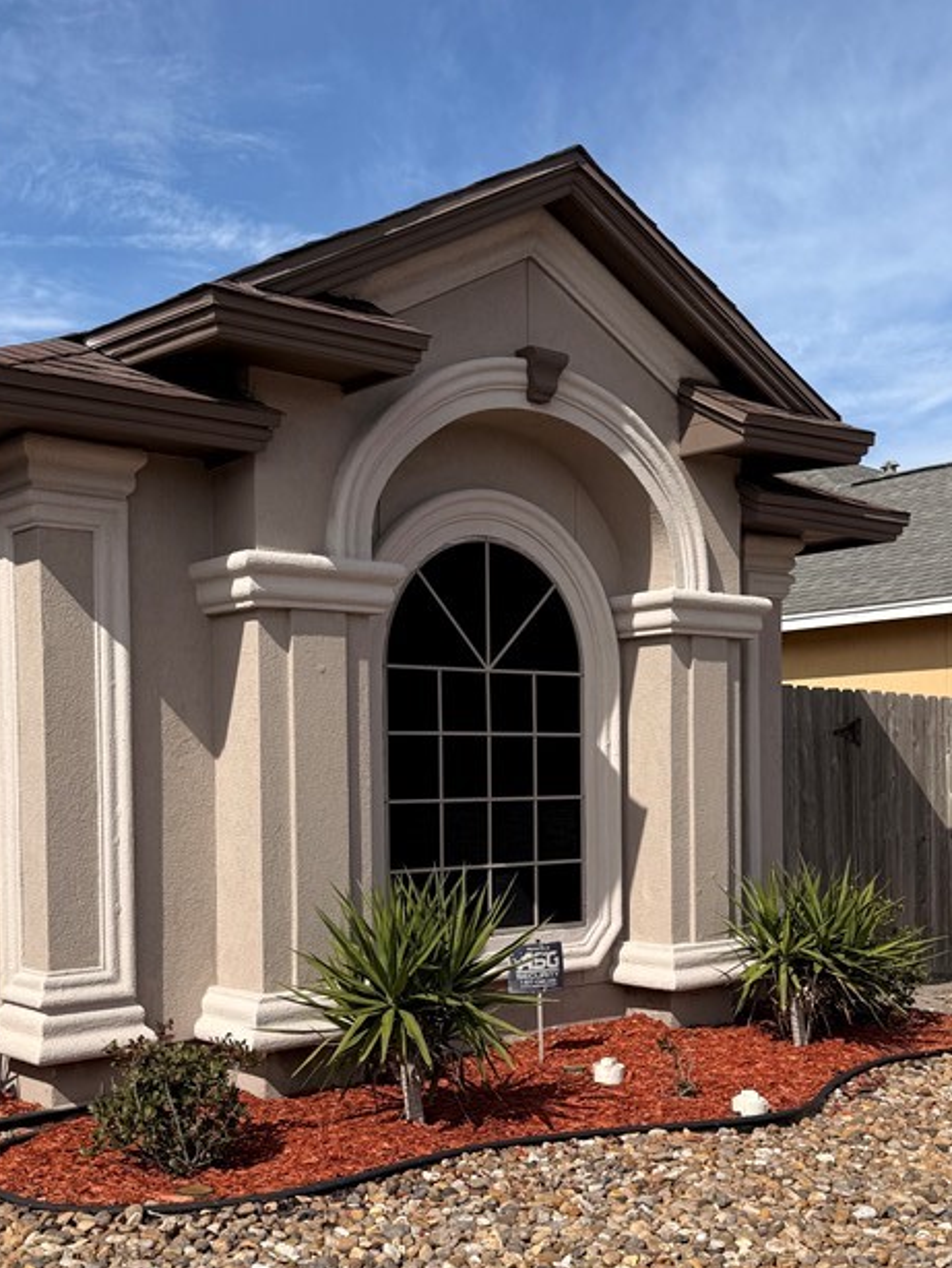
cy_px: 776
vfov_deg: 46.4
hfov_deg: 36.0
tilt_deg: +0.0
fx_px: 1466
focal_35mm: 40
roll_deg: +0.4
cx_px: 440
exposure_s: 1/7353
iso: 80
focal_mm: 6.76
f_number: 1.78
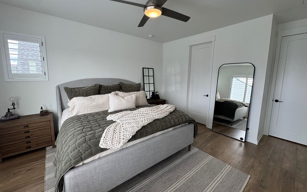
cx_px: 153
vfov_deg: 74.7
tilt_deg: -8.0
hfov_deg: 101.5
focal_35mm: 15
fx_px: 125
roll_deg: -0.6
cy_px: 92
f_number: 2.2
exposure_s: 1/120
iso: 80
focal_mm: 2.22
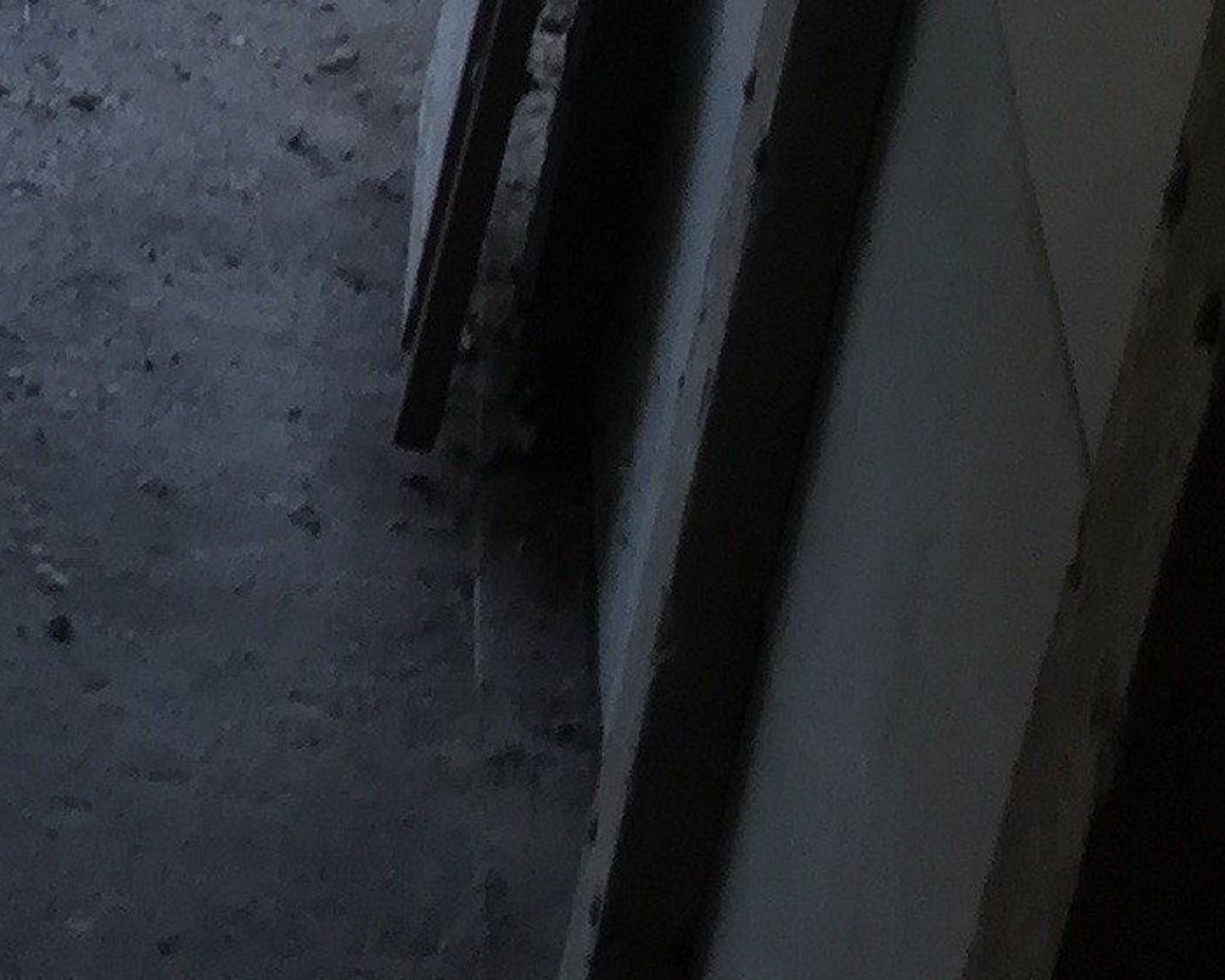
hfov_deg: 12.1
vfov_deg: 11.4
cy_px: -215
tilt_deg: -25.3
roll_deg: -0.4
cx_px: -1605
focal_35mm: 132
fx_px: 4786
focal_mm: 4.15
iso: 32
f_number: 2.2
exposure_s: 1/100
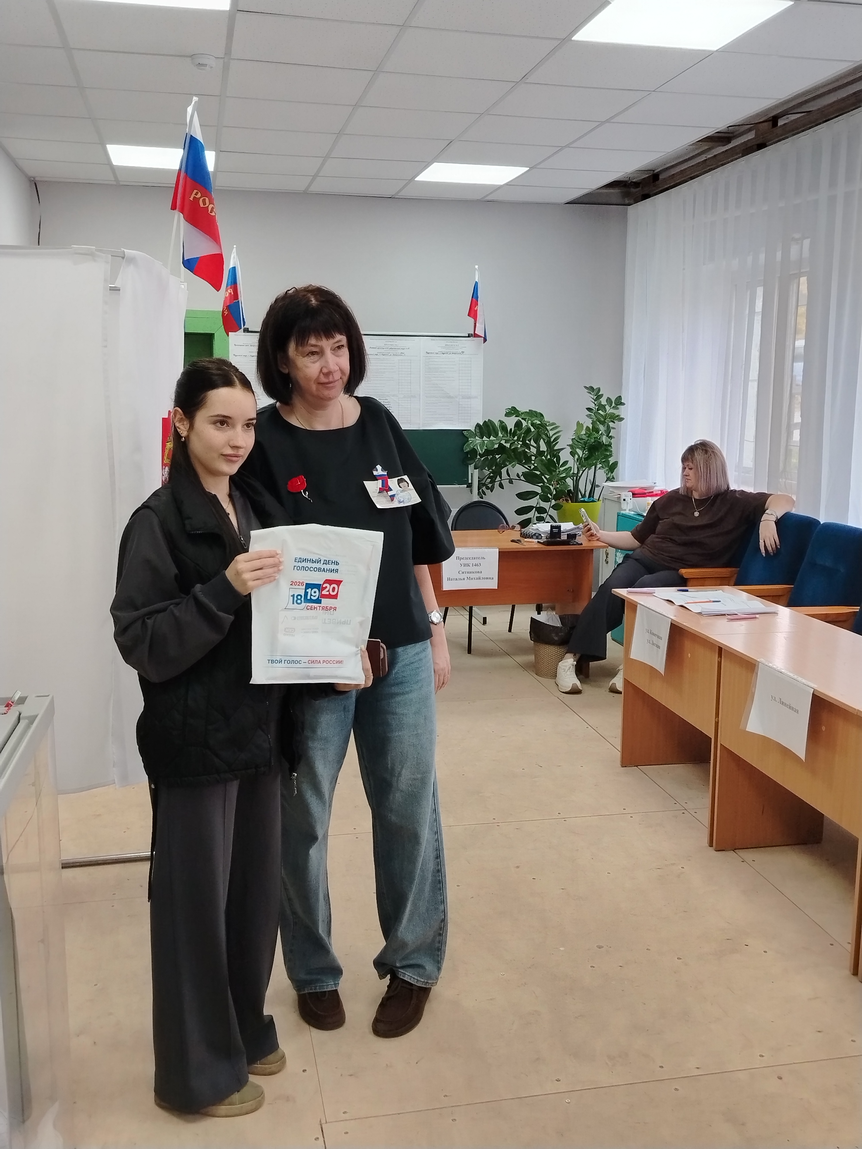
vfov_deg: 55.4
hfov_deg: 42.9
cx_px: 431
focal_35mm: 33
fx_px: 1096
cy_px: 574
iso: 263
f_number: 1.75
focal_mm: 5.25
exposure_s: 1/100
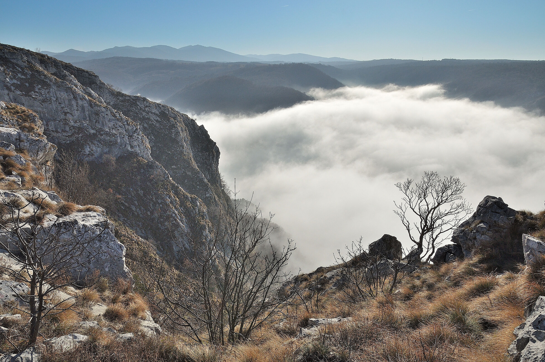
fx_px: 408
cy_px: 181
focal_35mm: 27
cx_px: 272
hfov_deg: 67.4
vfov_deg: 47.8
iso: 200
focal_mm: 18
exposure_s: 1/640
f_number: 13
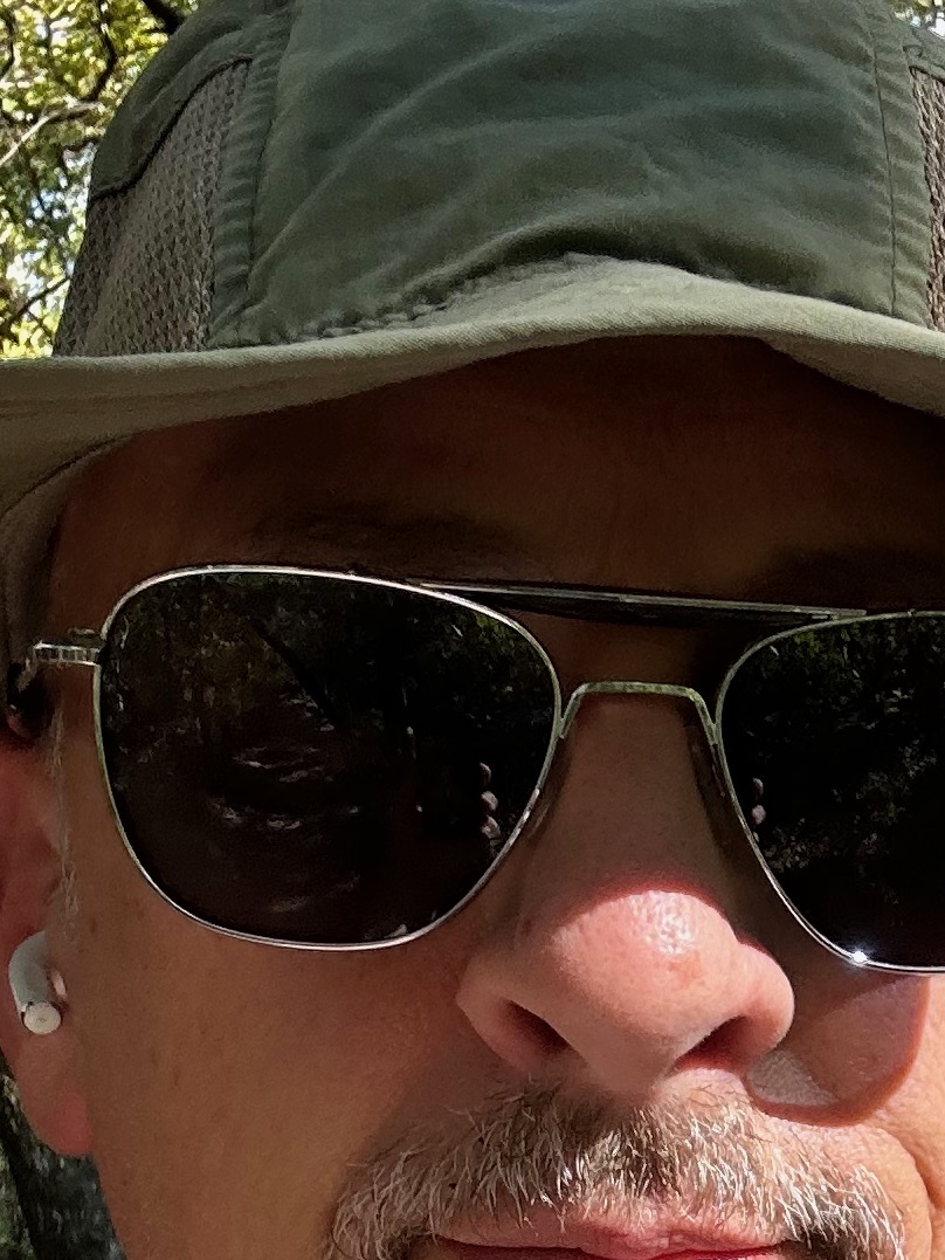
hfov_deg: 16.8
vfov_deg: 21.4
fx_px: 3130
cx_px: 971
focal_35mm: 86
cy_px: 1430
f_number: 1.9
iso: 40
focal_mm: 2.69
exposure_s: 1/121
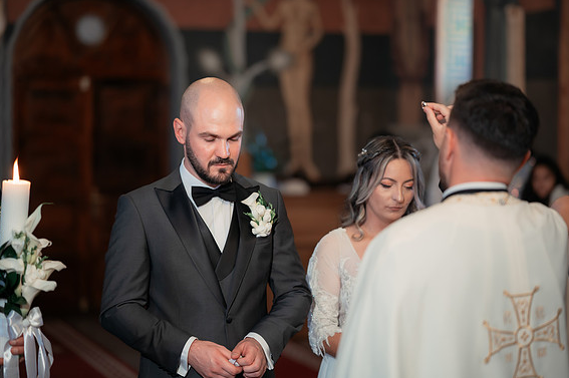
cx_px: 280
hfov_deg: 23.4
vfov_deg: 15.7
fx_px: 1374
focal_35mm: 87
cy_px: 192
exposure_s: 1/200
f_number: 1.8
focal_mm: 85
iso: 1600
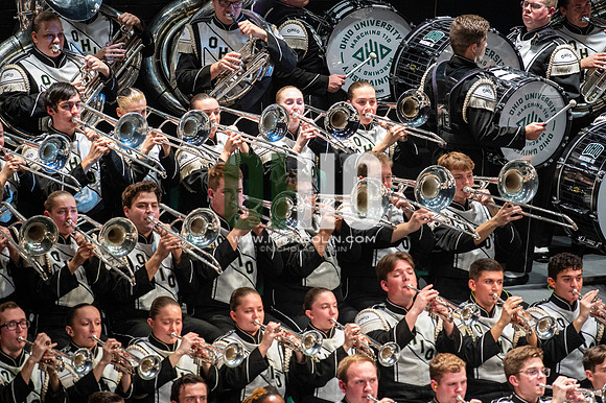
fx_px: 5047
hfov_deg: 6.9
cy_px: 202
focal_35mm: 300
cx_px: 303
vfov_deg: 4.6
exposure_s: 1/400
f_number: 5.6
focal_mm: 300
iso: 5000
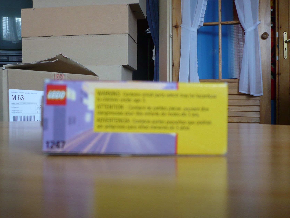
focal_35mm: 41
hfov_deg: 45.6
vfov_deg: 35.1
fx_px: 344
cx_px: 124
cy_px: 108
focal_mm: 5.8
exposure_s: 1/30
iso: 125
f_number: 2.8
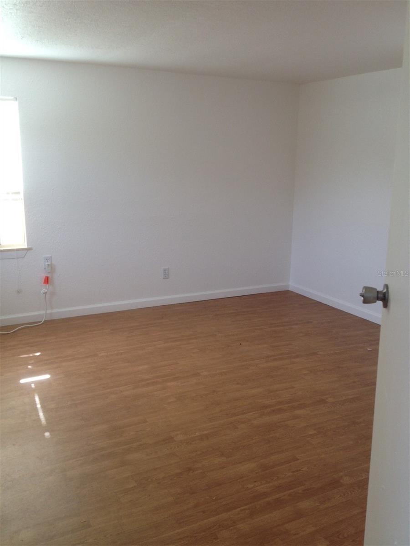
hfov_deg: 40.7
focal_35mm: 35
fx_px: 553
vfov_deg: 52.6
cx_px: 205
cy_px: 273
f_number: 2.4
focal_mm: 4.28
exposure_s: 1/60
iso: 64
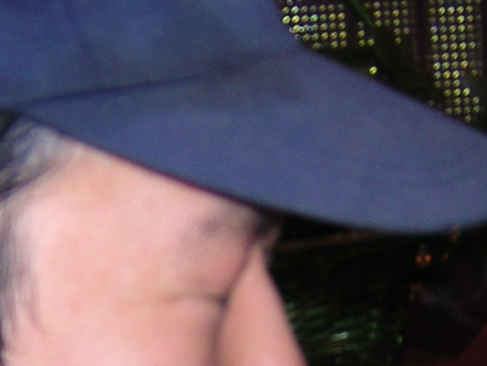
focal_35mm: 107
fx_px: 1506
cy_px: 393
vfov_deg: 13.6
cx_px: 160
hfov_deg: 18.3
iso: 100
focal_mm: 4.7
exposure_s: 1/60.1
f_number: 2.6
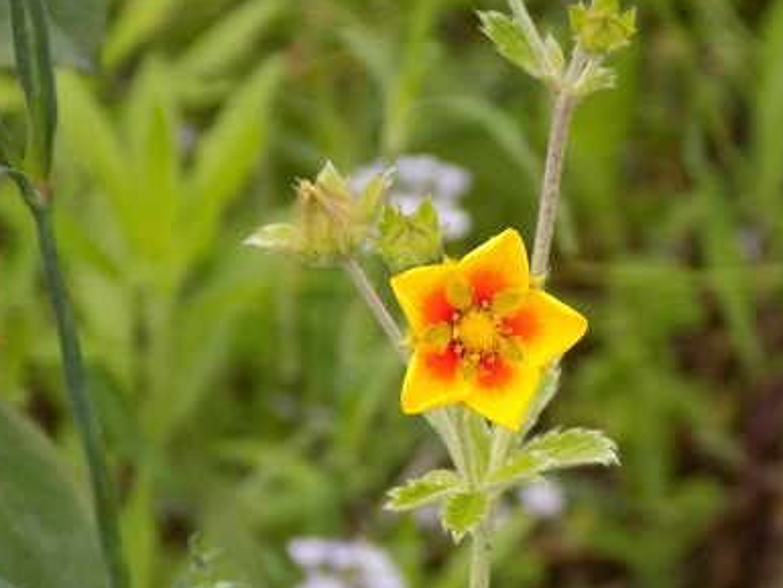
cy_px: 311
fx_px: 7897
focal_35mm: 349
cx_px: 464
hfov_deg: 5.7
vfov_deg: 4.3
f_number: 5.8
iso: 80
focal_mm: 49.7
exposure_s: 1/160
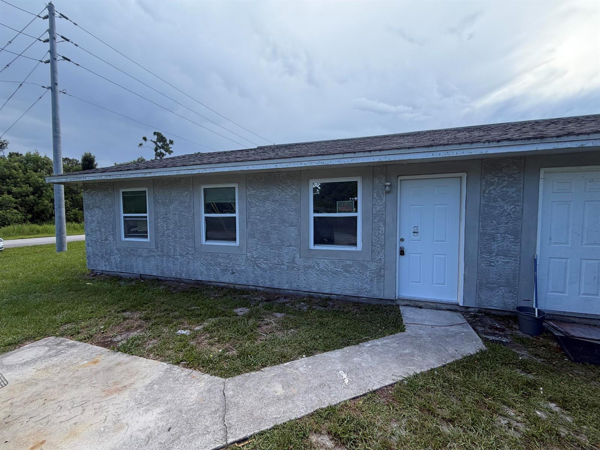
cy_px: 225
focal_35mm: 14
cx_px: 300
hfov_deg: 102.1
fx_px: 243
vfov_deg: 85.7
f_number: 2.2
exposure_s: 1/554
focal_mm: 2.22
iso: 40
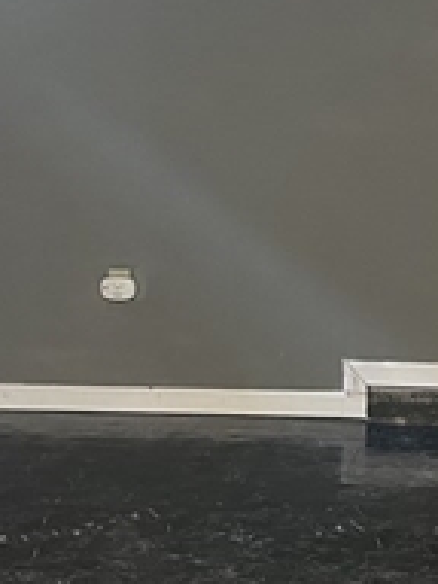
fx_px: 1755
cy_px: 392
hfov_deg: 14.1
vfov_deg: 18.8
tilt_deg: -12.9
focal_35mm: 104
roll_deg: -1.3
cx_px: 383
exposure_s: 1/40
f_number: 1.5
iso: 640
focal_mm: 5.7
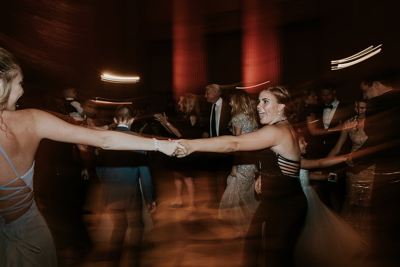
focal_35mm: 24
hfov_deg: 73.7
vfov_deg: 53.1
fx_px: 267
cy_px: 134
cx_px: 200
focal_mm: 24
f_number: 7.1
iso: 320
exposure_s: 1/6
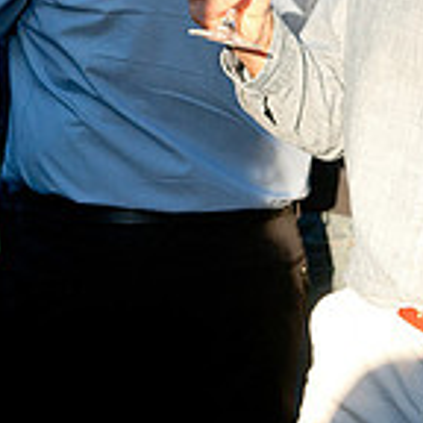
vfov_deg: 10.5
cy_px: -32
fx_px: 2267
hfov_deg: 10.6
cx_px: 303
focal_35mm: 164
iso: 800
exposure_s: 1/2000
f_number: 4
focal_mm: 48
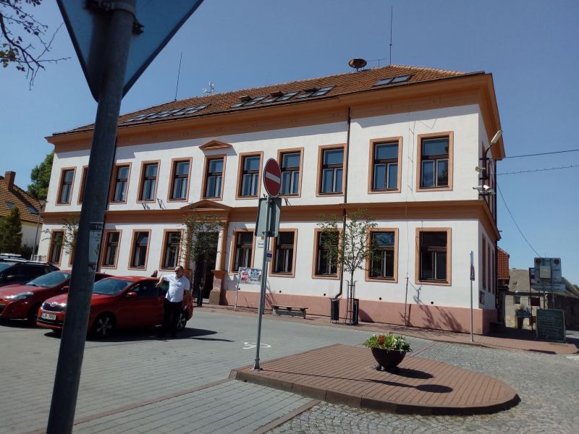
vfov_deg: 51.4
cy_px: 217
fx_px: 452
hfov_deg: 65.3
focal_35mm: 27
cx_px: 290
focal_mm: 3.5
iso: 116
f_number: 2
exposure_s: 1/3030
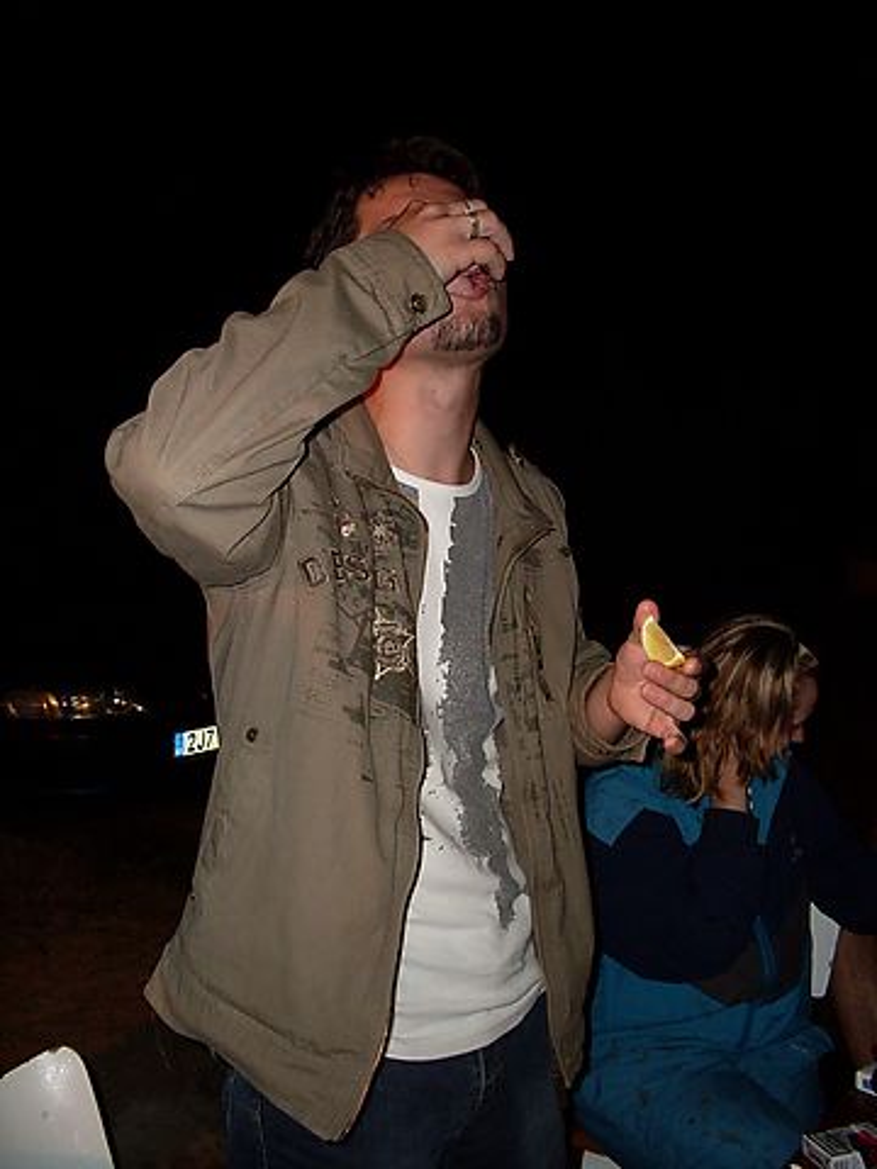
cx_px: 438
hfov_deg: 37.7
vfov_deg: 49.0
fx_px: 1284
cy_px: 584
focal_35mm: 38
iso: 100
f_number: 2.8
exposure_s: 1/45
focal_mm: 6.3
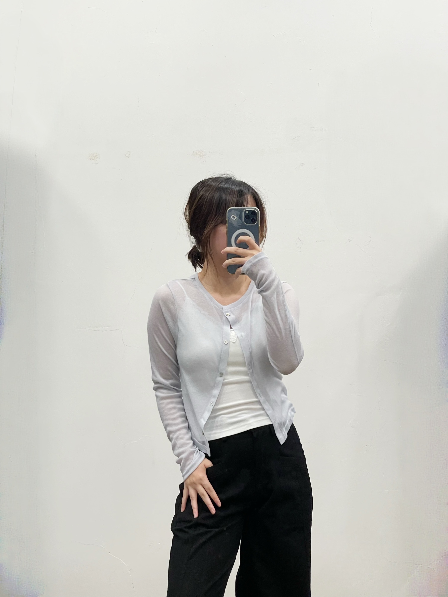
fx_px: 1104
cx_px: 224
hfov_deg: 22.9
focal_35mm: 64
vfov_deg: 30.3
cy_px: 298
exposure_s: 1/120
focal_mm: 7.5
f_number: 2.2
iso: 160
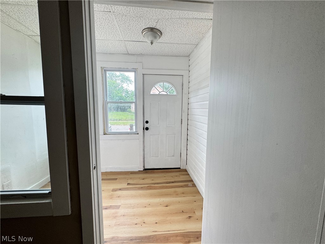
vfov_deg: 85.7
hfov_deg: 102.1
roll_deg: +0.0
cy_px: 122
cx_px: 162
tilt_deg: -5.5
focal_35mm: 14
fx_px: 131
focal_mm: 2.22
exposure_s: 1/99
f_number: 2.2
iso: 125
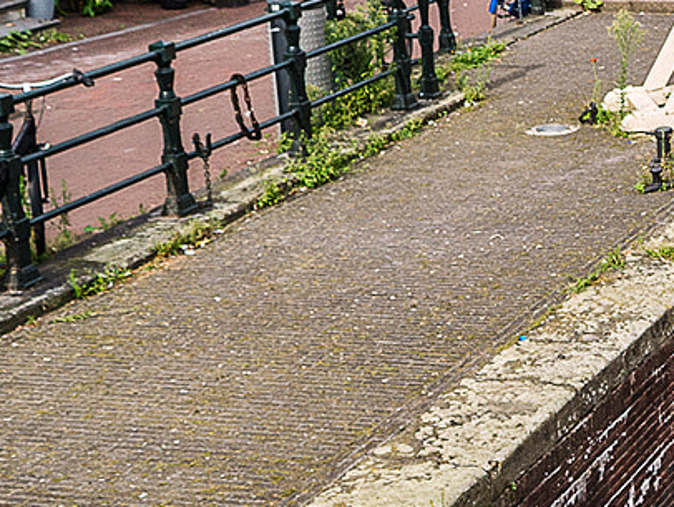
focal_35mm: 97
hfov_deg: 16.8
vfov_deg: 15.1
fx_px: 1890
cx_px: 1212
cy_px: 29
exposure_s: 1/640
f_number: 5.6
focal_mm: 20
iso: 250
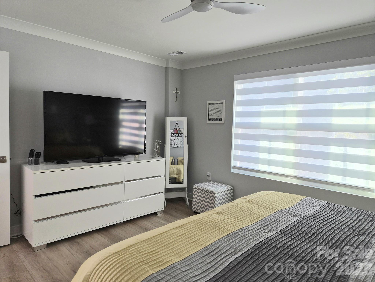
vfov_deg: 58.9
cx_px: 188
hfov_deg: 73.9
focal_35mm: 23
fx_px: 249
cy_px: 141
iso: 50
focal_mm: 5.4
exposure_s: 1/120
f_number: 1.8
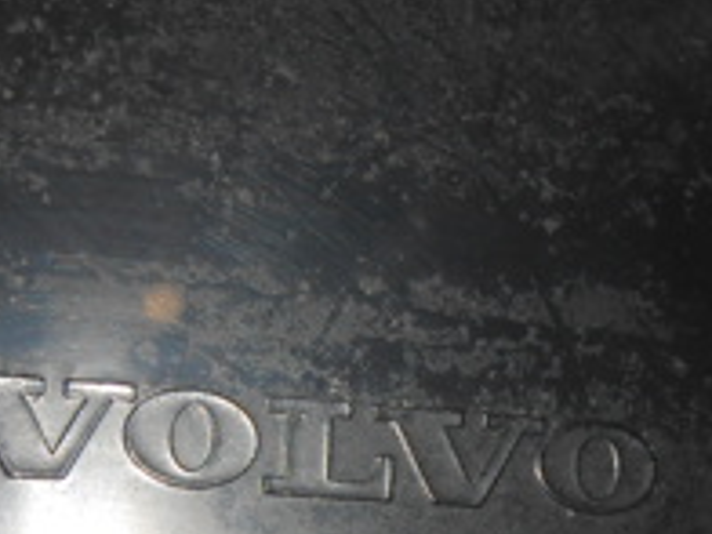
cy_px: 614
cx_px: 316
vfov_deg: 16.7
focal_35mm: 85
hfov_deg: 23.0
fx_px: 1748
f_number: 11.5
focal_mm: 4.6
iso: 80
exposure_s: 1/25
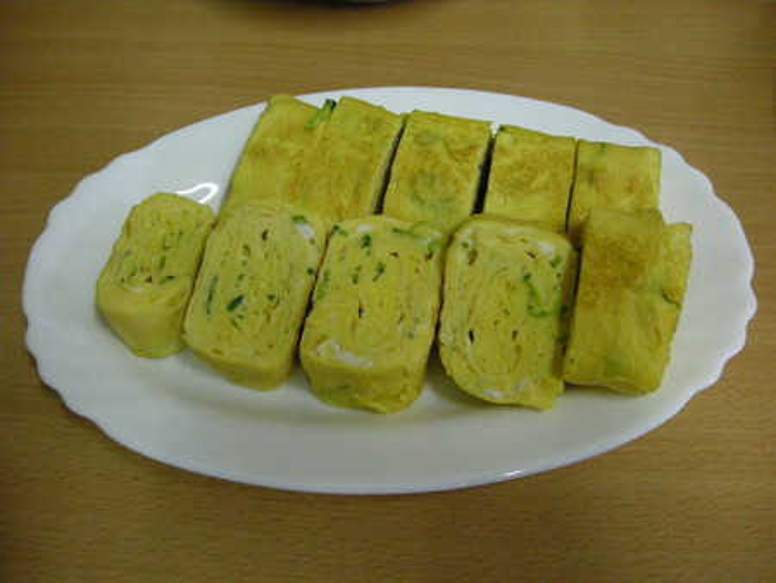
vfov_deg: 40.7
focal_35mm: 35
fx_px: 785
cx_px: 388
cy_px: 292
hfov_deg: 52.6
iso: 400
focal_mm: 5.7
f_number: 2.8
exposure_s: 1/31.2
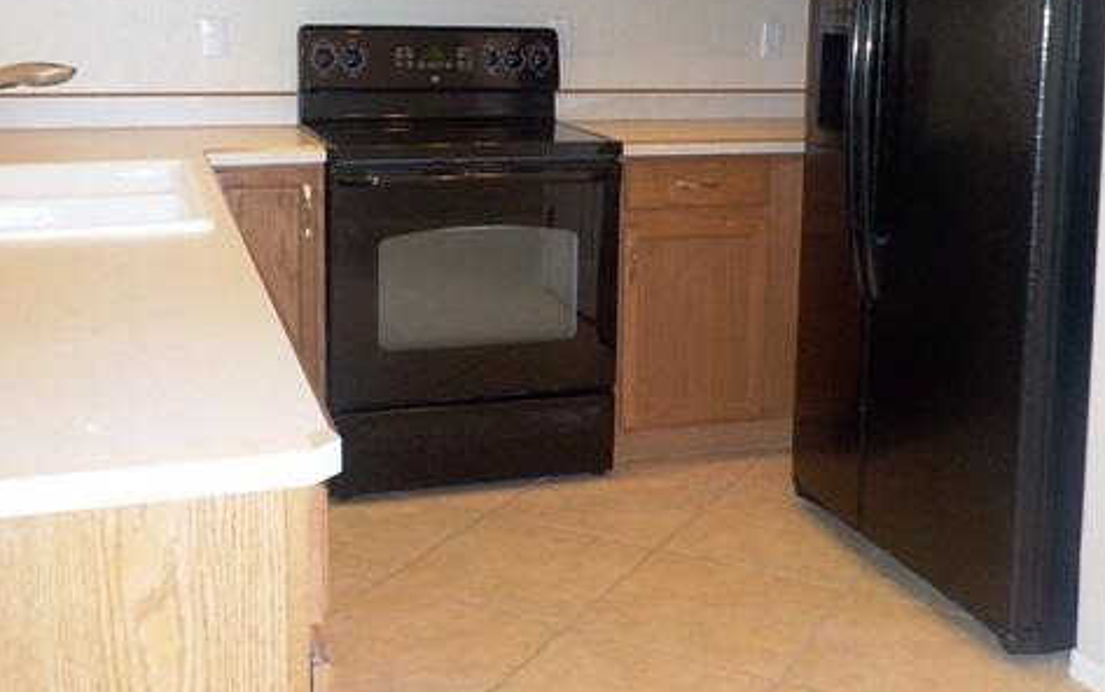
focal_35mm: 43
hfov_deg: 46.2
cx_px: 558
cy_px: 98
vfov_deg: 28.9
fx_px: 1295
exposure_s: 1/30
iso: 200
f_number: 3.3
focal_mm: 4.1
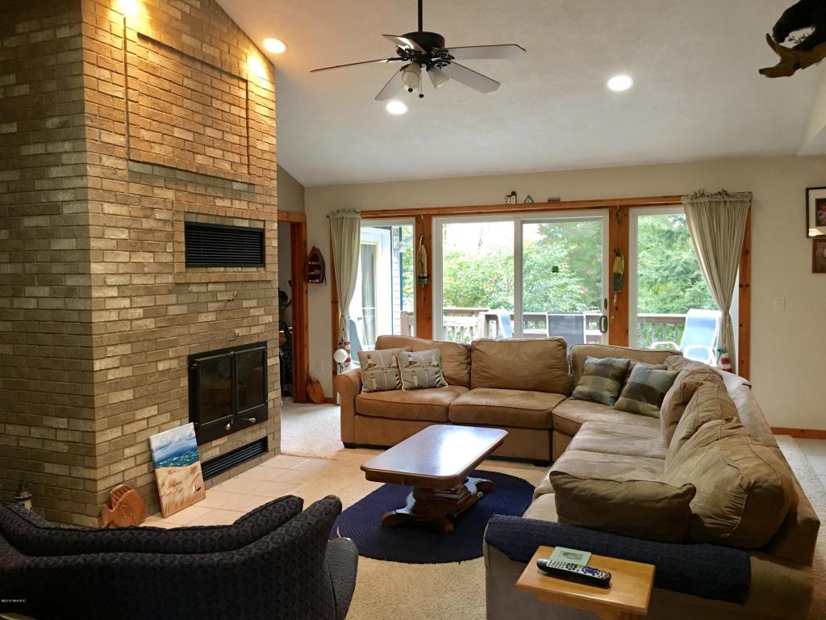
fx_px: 692
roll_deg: +0.9
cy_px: 310
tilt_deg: -2.2
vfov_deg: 48.2
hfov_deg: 61.7
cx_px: 413
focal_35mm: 29
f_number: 2.2
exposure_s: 1/15
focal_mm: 4.15
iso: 64
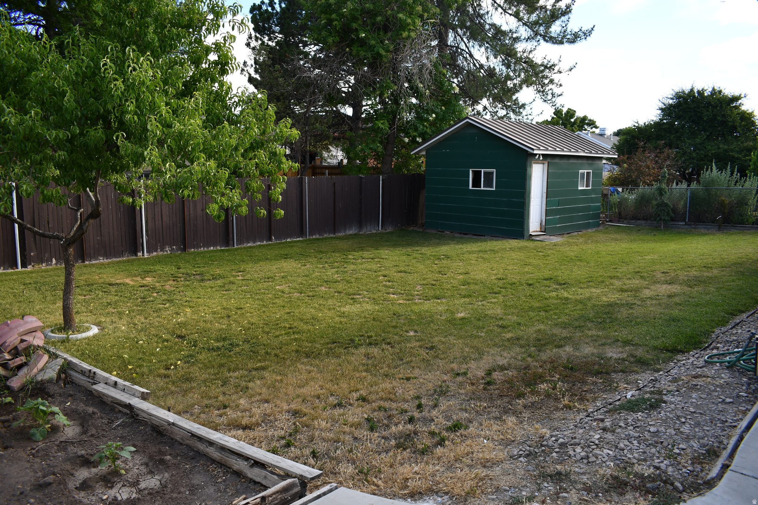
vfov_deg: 47.9
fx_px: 568
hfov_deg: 67.4
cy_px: 252
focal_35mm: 27
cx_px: 379
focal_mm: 18
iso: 140
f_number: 5.6
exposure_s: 1/125
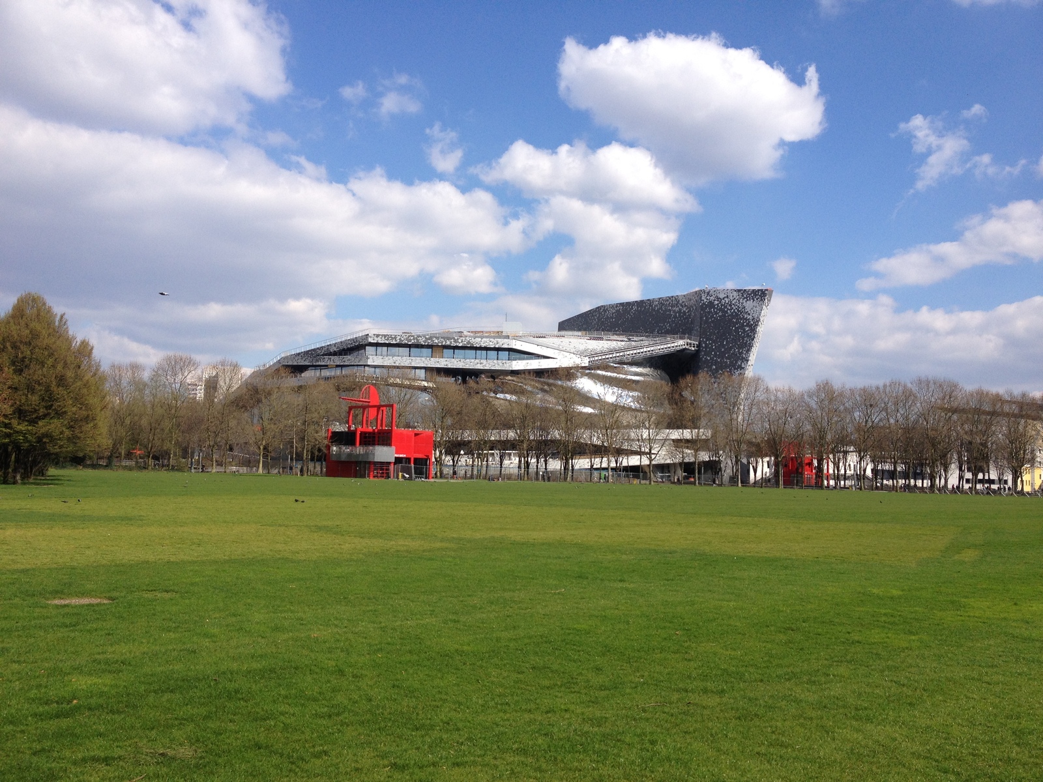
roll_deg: -1.2
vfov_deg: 40.7
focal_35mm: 35
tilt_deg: +2.3
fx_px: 1055
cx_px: 522
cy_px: 391
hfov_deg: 52.6
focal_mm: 4.28
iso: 50
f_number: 2.4
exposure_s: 1/1972
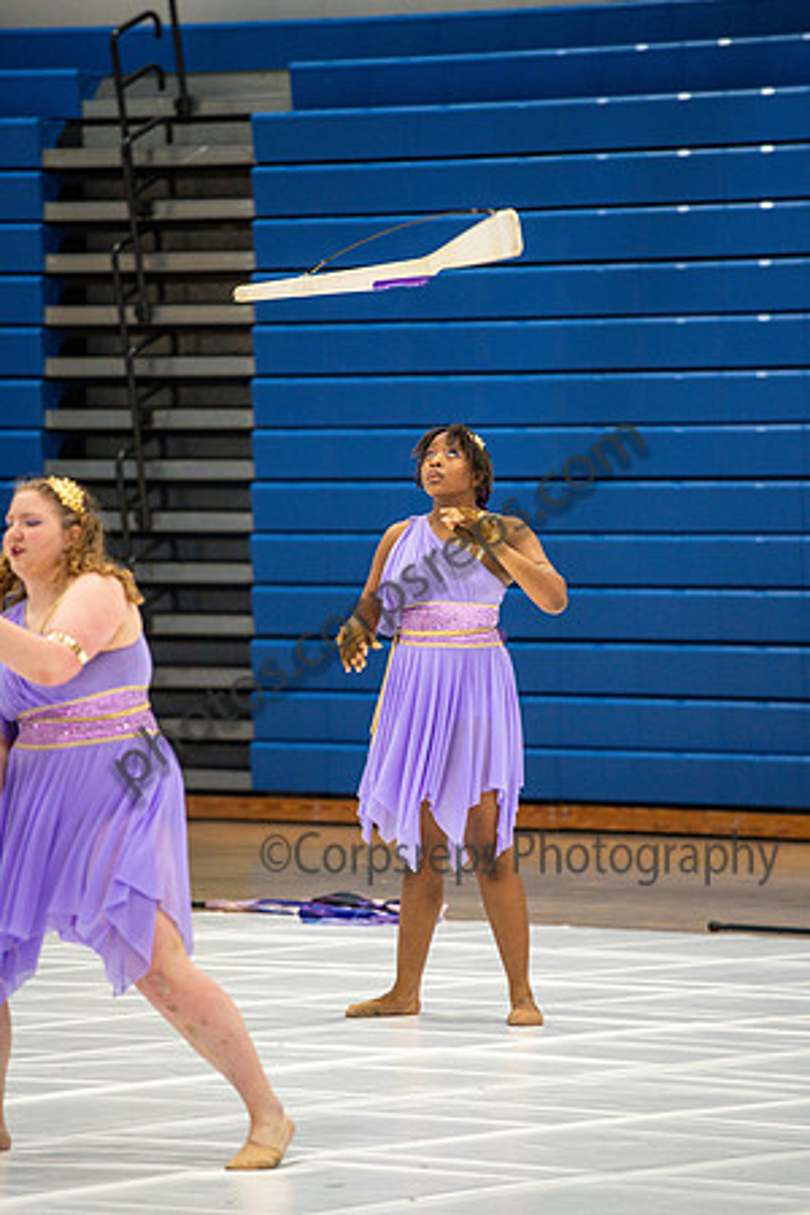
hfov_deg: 6.9
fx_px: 6749
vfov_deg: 10.3
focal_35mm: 200
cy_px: 608
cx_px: 405
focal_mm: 200
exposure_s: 1/500
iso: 3200
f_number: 4
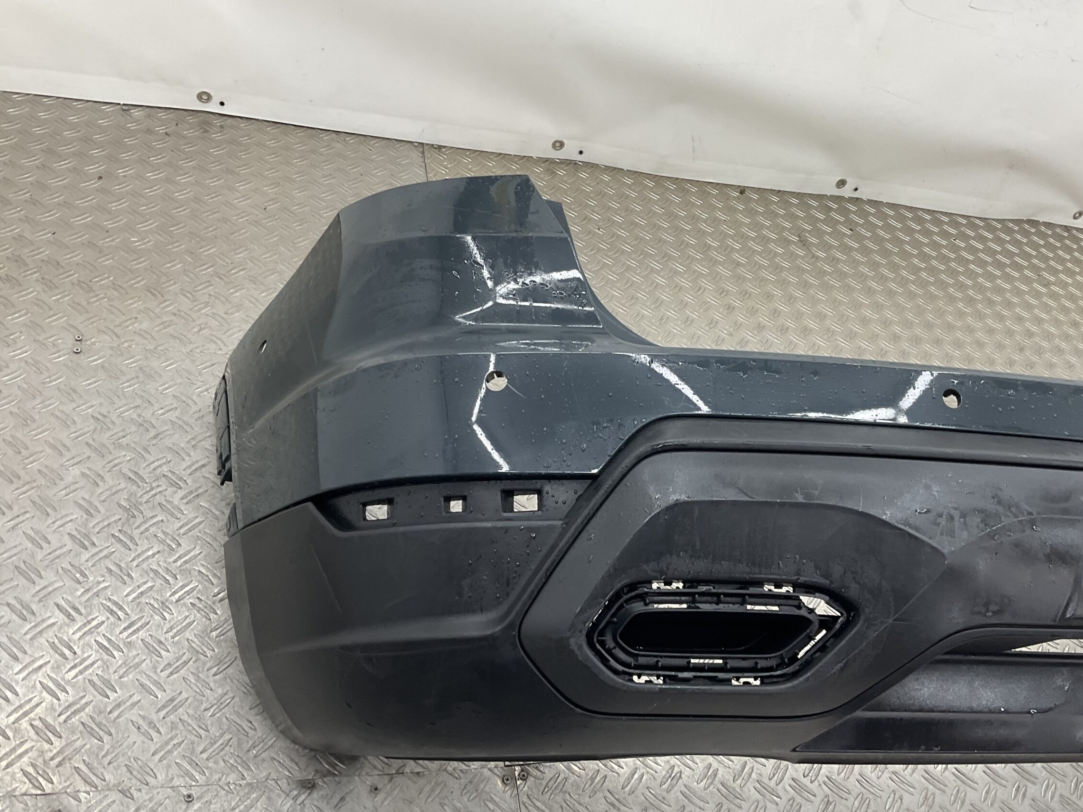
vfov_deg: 42.9
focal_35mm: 33
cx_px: 611
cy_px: 424
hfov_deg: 55.2
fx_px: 1032
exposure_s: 1/100
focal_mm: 3
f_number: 1.8
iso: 40
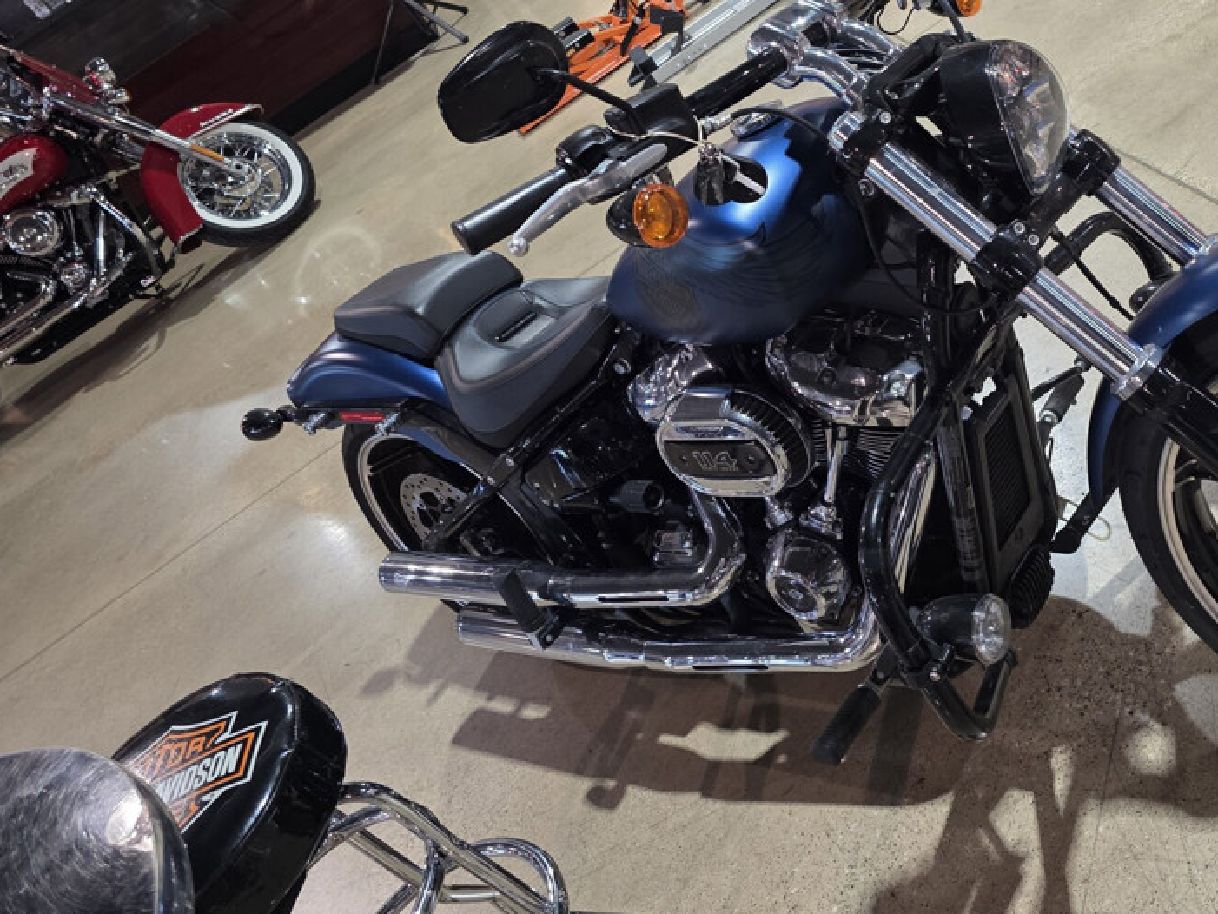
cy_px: 328
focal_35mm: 35
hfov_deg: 50.4
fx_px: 1232
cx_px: 917
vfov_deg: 40.4
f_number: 1.7
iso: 320
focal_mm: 6.3
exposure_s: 1/120
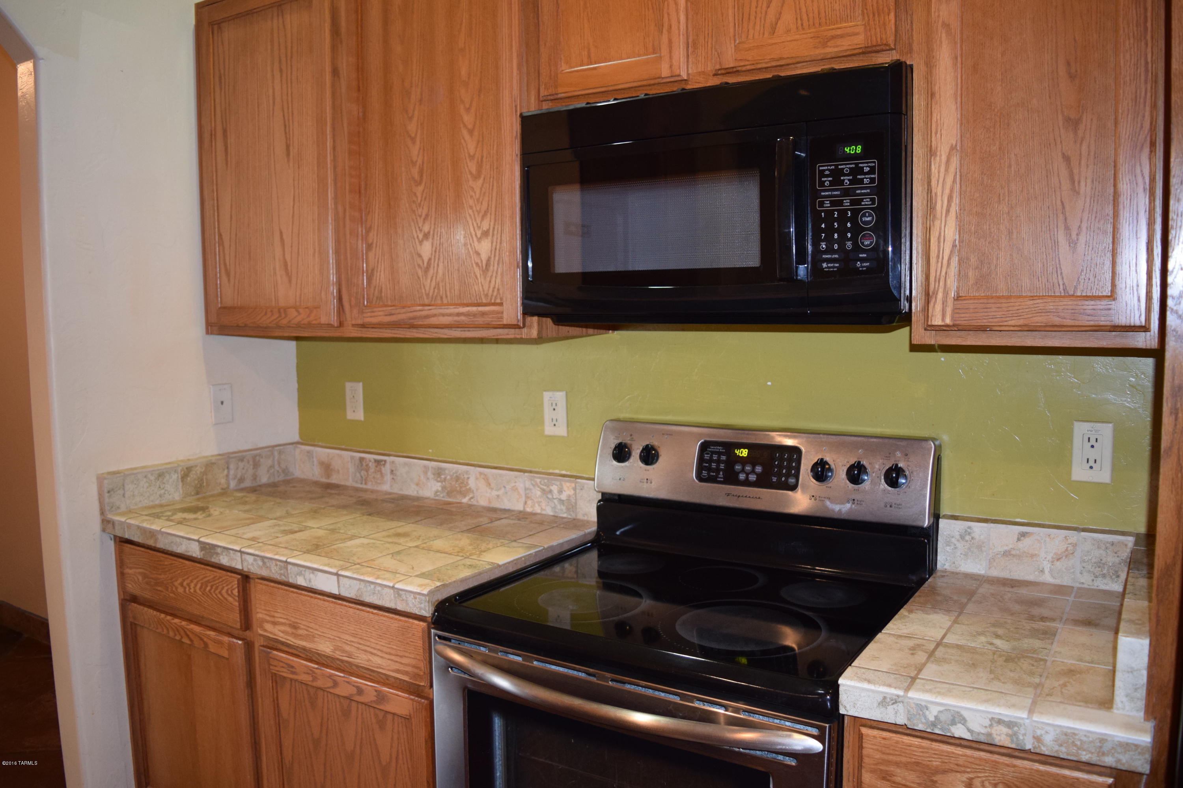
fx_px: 887
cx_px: 592
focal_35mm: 27
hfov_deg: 67.4
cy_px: 394
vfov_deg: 47.9
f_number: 3.5
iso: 1100
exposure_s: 1/60
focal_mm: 18
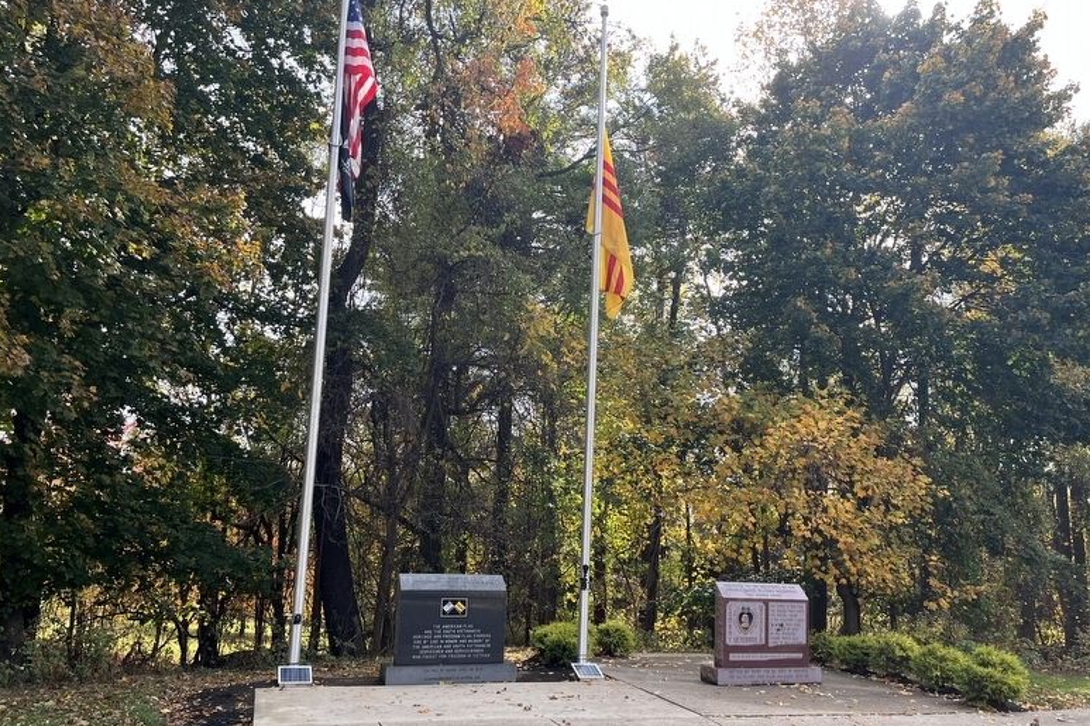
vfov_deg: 46.2
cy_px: 416
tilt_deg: +12.6
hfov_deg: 65.5
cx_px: 551
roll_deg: -1.6
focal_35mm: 28
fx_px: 848
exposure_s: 1/574
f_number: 1.6
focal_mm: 5.1
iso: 50
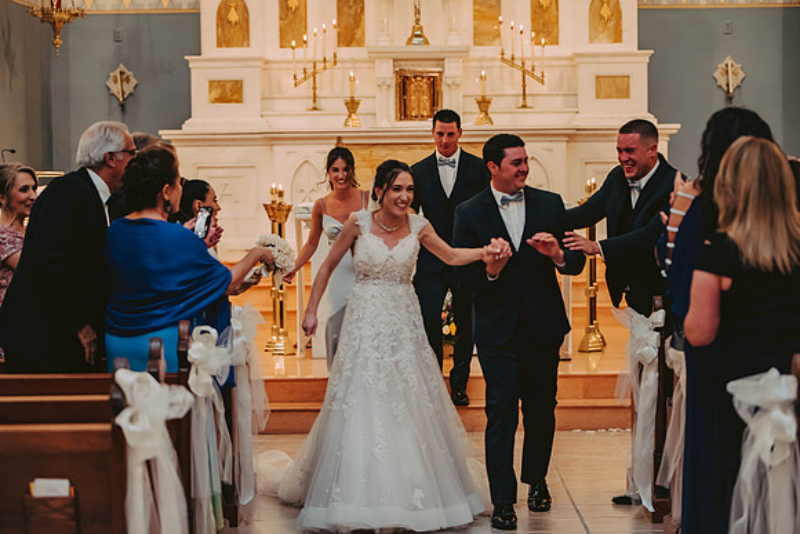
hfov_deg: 21.5
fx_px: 2112
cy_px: 267
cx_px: 400
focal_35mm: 95
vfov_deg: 14.4
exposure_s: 1/80
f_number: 2.8
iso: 1600
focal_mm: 95
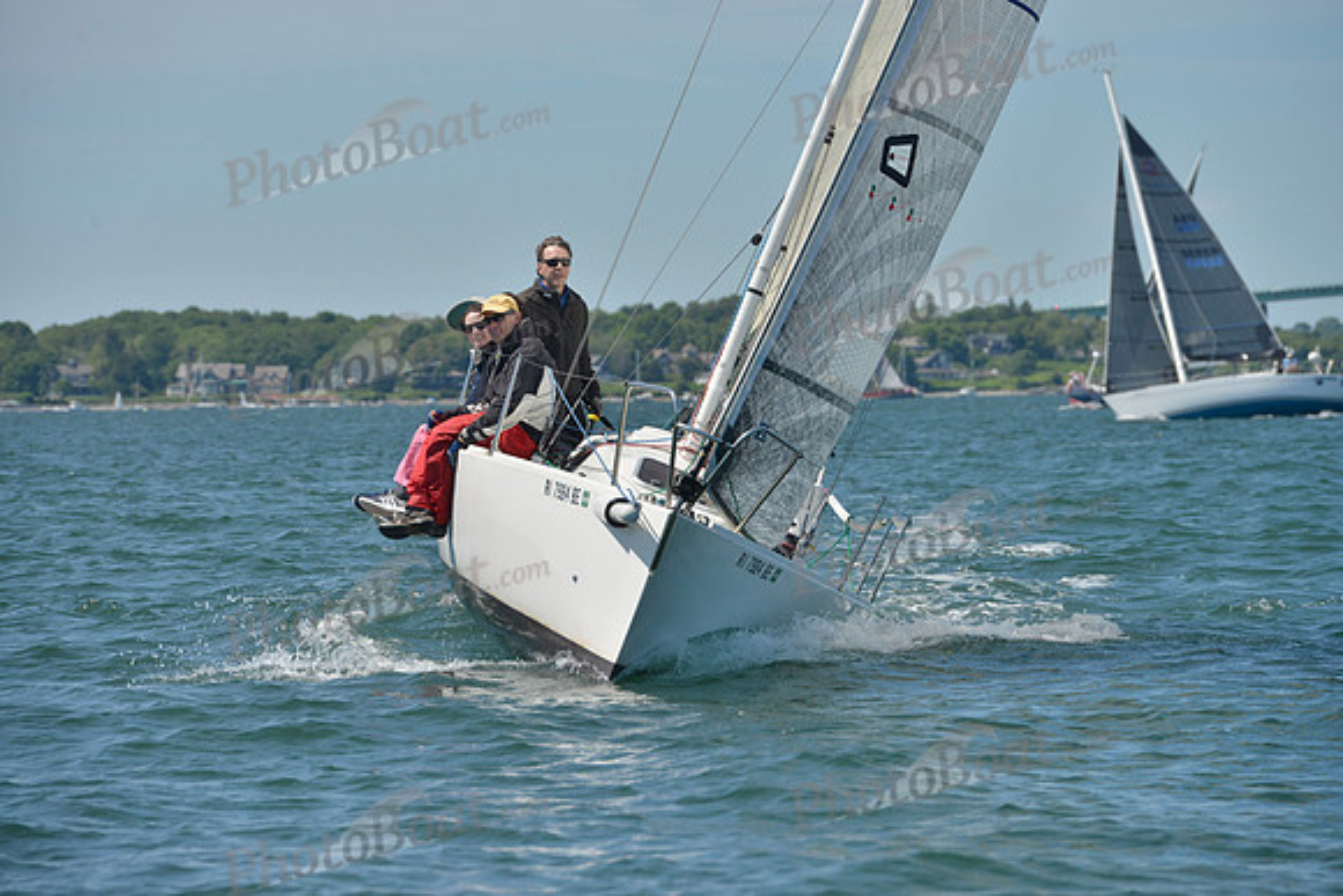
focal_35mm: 200
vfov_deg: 6.9
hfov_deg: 10.3
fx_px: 7463
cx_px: 672
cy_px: 448
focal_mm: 200
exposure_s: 1/1250
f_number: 9
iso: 280
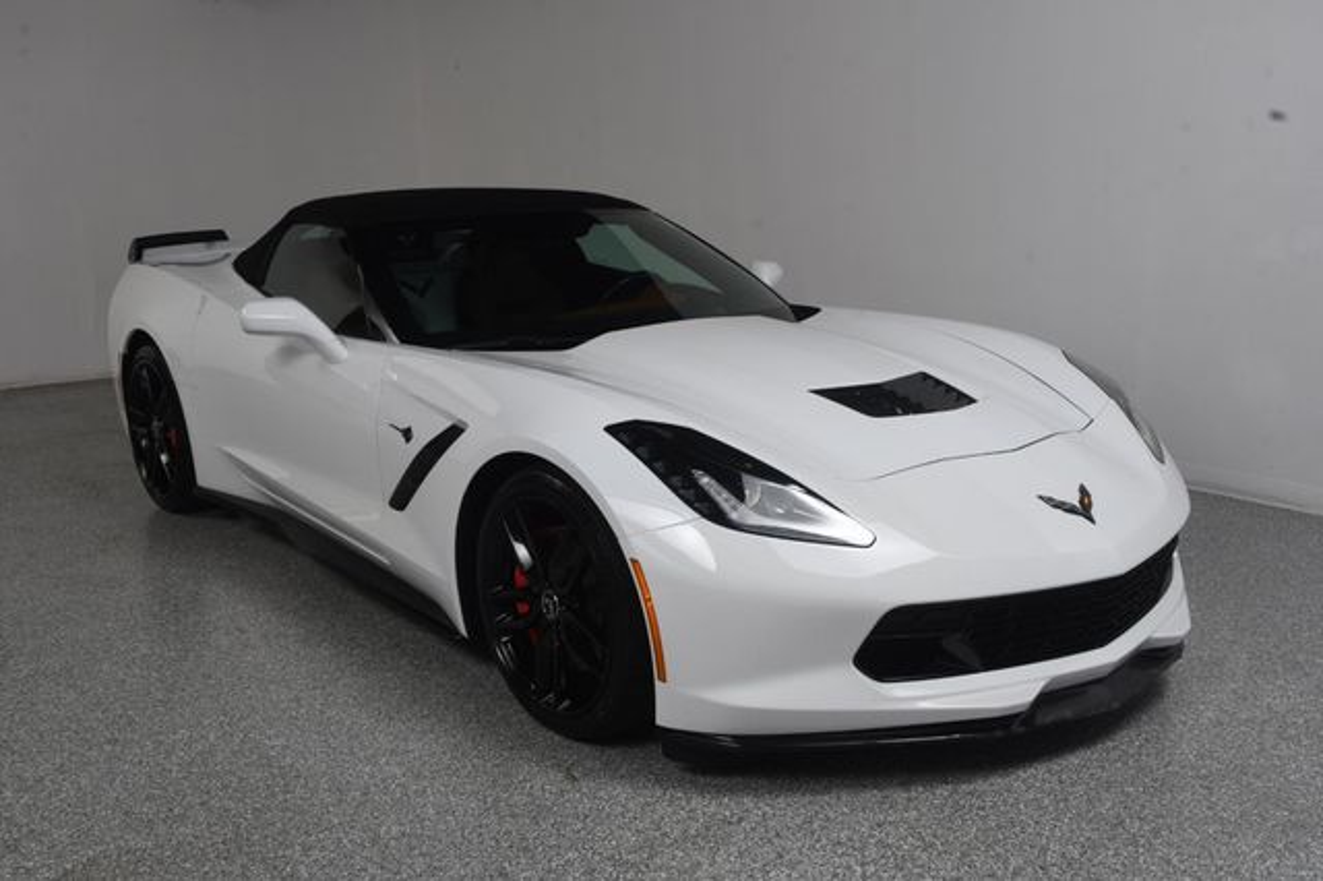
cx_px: 662
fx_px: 1322
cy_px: 440
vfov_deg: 36.8
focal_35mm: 36
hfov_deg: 53.2
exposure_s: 1/160
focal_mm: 24
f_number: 14
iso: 100
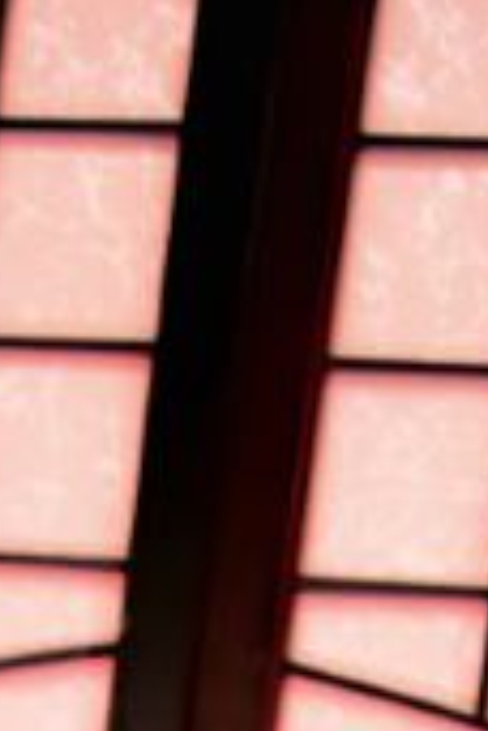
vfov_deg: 6.4
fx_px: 5693
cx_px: -890
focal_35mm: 280
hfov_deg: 4.7
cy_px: 2556
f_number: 2.8
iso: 125
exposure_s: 1/100
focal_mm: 40
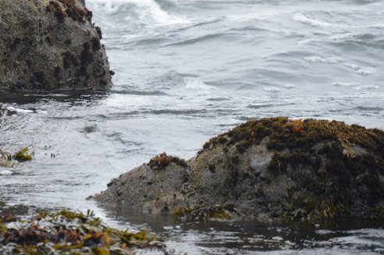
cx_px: 45
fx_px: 5850
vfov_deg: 2.5
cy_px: 24
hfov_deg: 3.8
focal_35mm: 549
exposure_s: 1/80
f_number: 5.6
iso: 100
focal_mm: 200
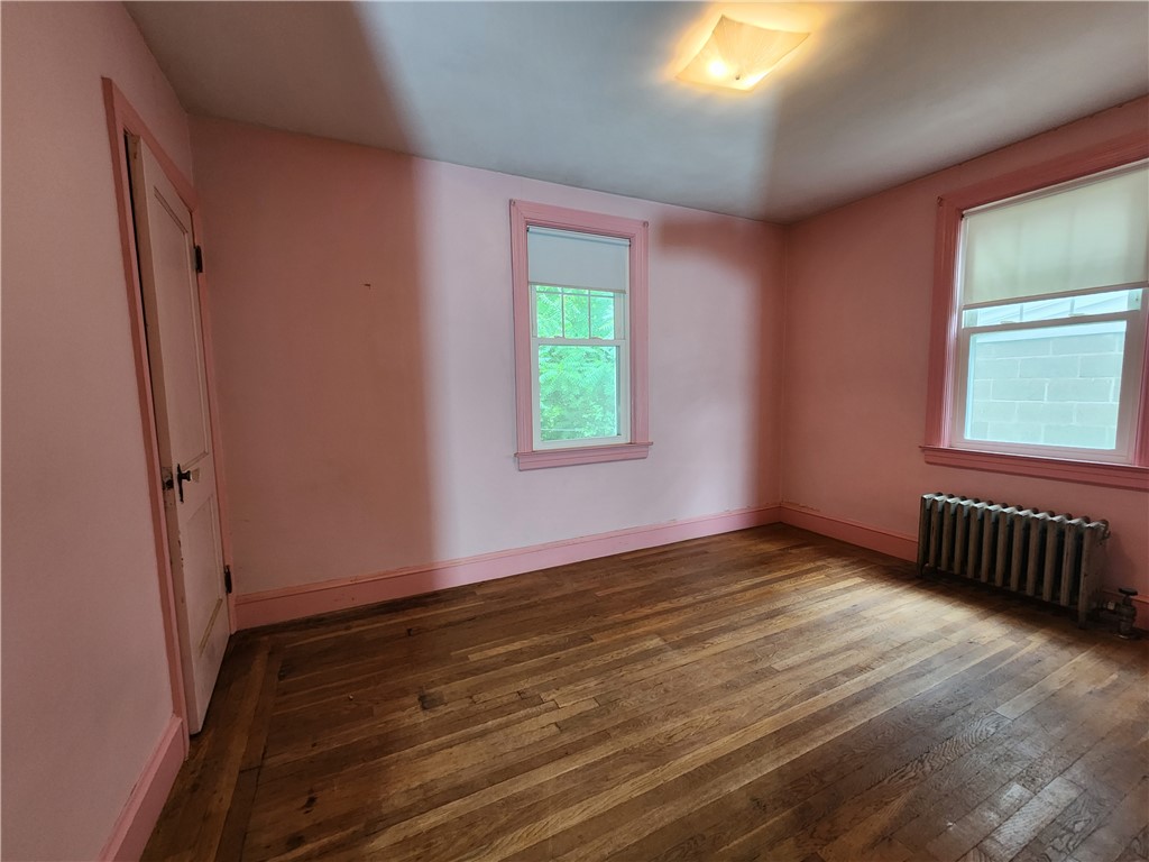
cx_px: 574
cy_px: 431
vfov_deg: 89.9
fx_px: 432
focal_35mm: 13
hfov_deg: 106.2
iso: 250
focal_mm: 2.2
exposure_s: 1/60
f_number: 2.2
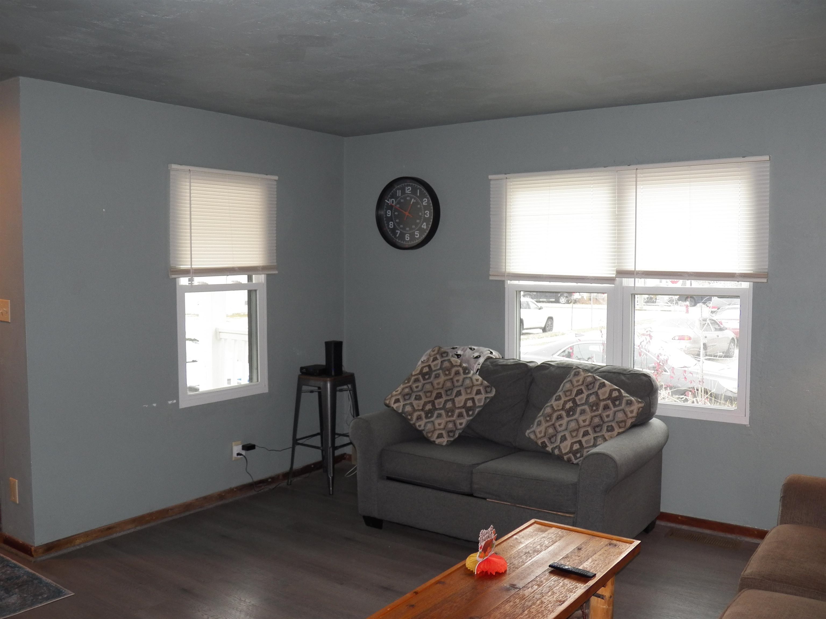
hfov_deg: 58.4
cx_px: 413
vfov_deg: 45.4
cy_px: 310
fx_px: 740
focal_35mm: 31
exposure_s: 1/50
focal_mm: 5.5
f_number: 2.8
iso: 125
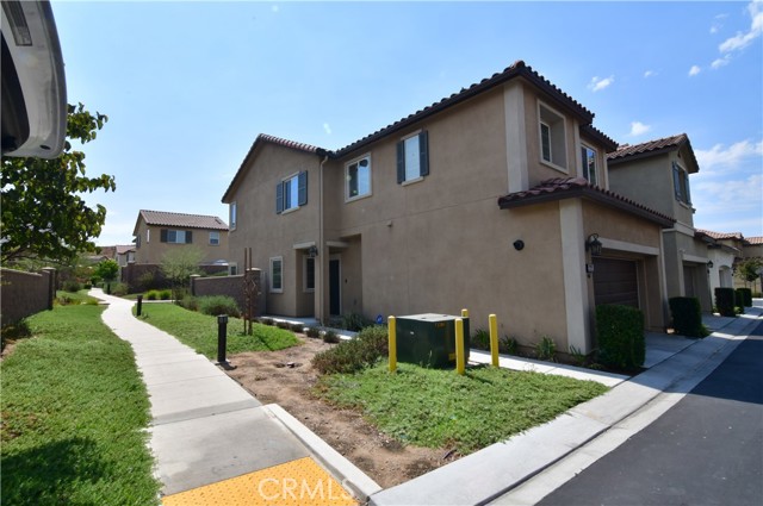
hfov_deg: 93.3
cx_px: 382
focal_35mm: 17
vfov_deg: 70.3
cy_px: 253
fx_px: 360
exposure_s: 1/200
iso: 400
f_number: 22
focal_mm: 11.5
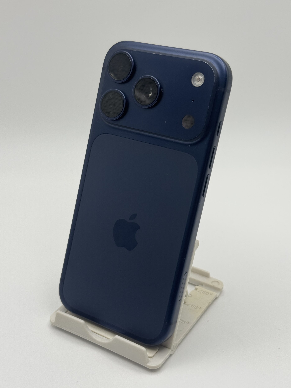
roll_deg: -0.4
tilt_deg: -28.1
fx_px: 549
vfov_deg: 38.9
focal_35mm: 49
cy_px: 196
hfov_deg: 29.7
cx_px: 144
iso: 64
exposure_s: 1/774
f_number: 1.78
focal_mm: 6.76
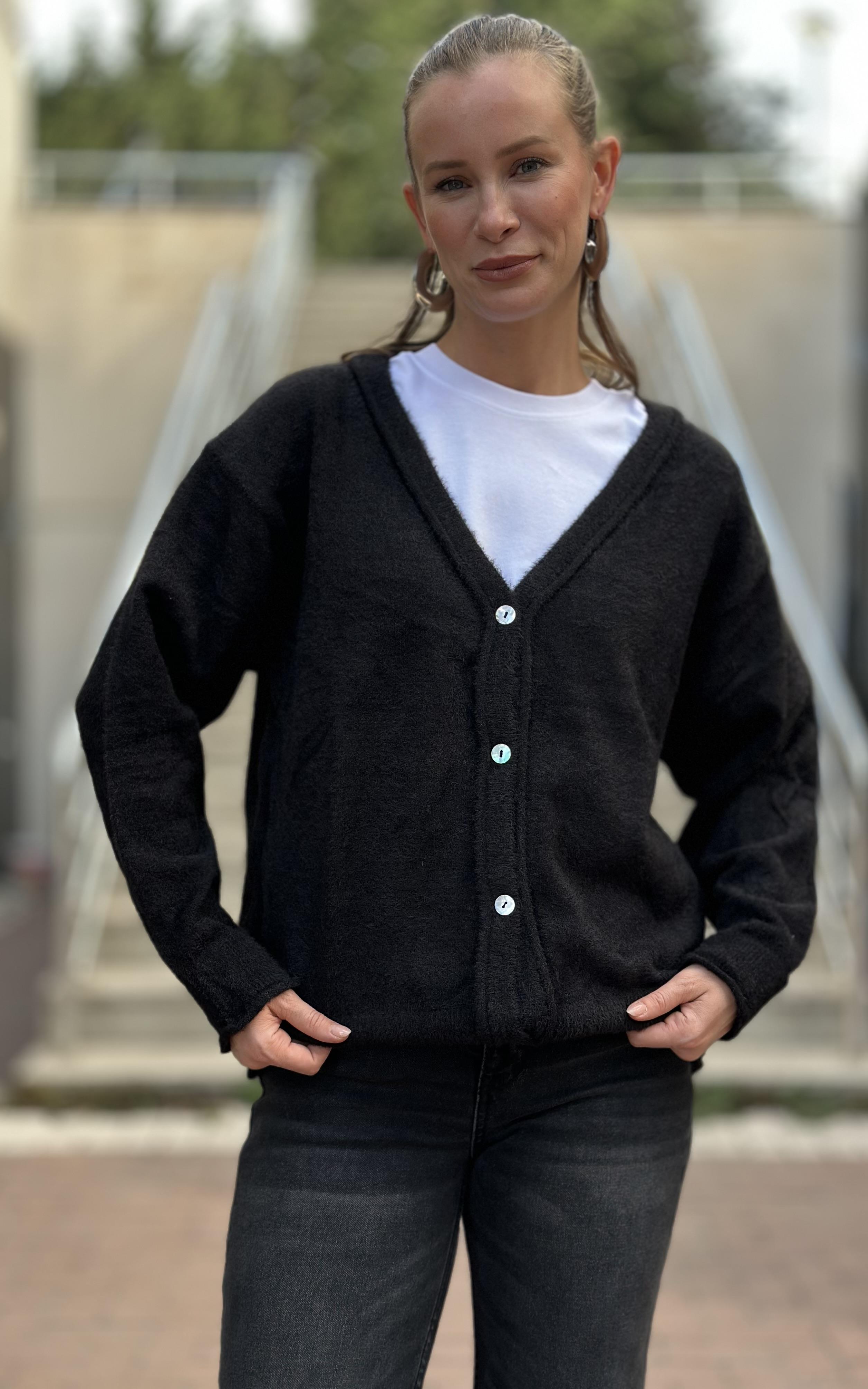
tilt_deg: -1.3
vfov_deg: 39.6
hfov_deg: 25.3
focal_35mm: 51
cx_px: 428
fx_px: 1931
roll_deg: -1.1
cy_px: 695
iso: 80
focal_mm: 6.86
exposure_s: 1/571
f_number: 1.78
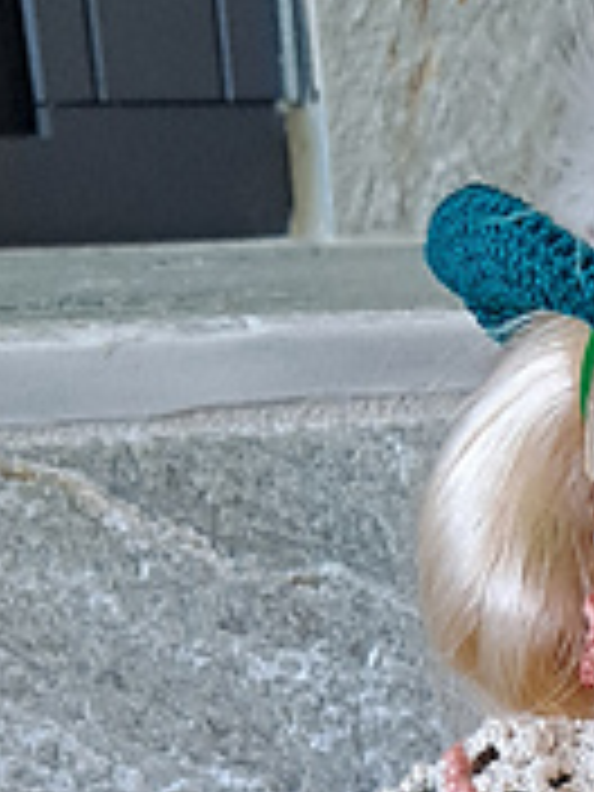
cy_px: 1242
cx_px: 691
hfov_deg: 15.7
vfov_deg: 18.6
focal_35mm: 91
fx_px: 2082
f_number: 2
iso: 320
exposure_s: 1/30
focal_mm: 4.6
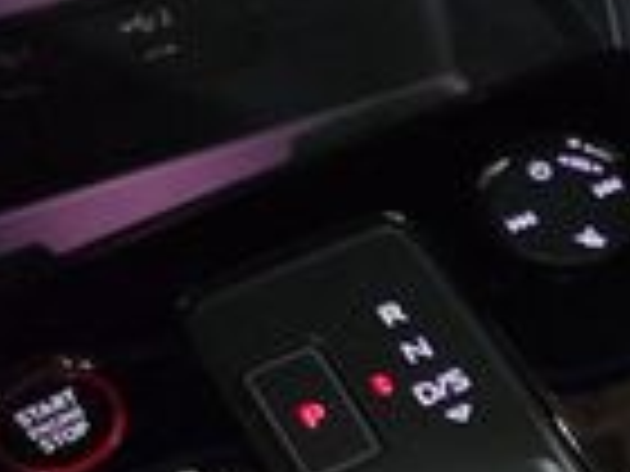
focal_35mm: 105
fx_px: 1911
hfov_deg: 17.1
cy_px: 931
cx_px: 922
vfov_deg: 12.5
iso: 2000
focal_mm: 6.3
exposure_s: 1/120
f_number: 1.7
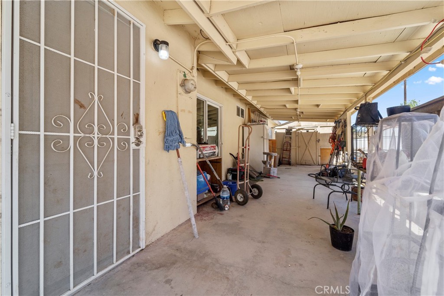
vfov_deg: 81.2
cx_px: 222
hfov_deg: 104.2
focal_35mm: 14
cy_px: 148
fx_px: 173
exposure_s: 1/100
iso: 400
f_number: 9
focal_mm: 14
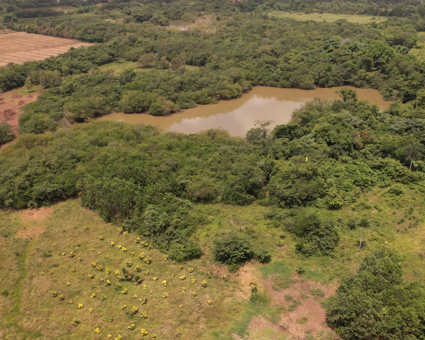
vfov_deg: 42.9
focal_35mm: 34
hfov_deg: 52.8
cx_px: 226
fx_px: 428
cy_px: 219
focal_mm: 8.38
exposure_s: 1/50
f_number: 2.8
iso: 100
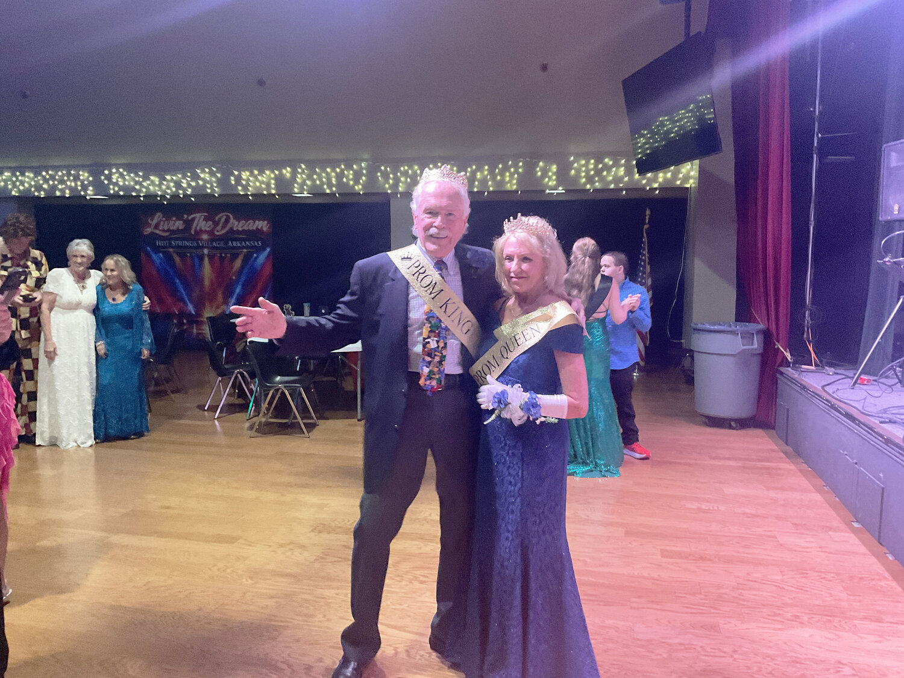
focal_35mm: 29
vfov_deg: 48.2
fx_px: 757
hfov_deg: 61.7
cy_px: 339
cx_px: 452
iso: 250
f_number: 1.8
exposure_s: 1/30
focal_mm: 3
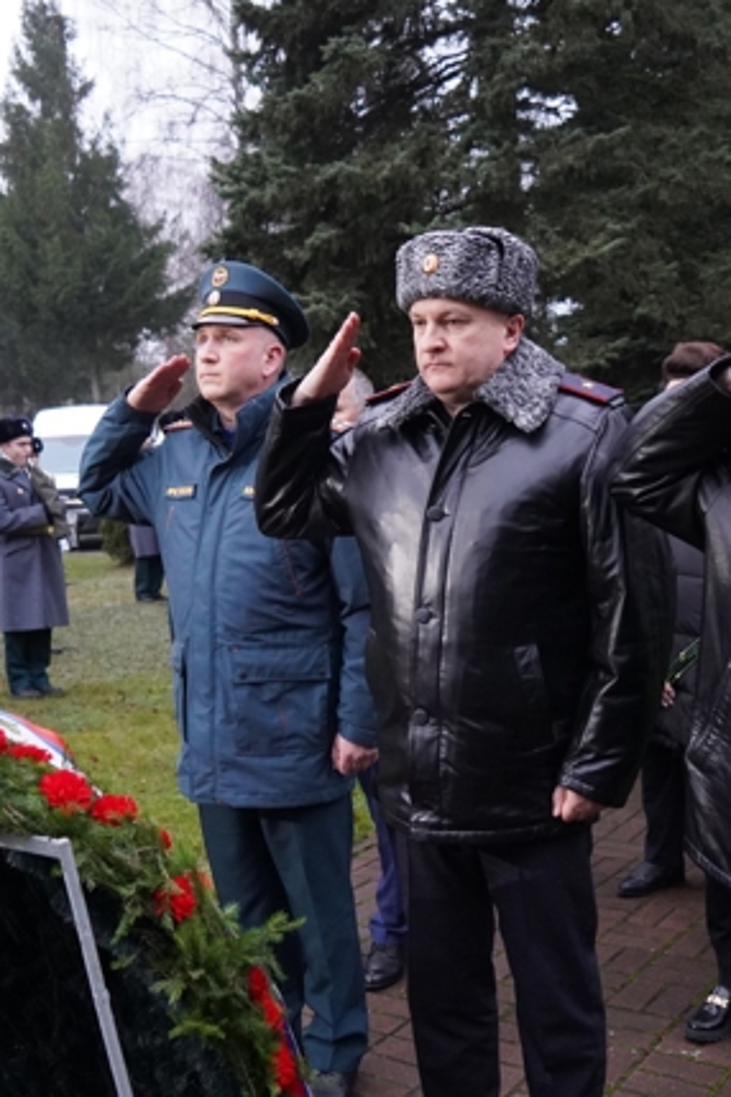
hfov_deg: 31.9
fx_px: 1279
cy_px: 540
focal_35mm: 42
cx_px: 394
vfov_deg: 46.4
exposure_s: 1/40
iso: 6400
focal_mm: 24
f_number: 4
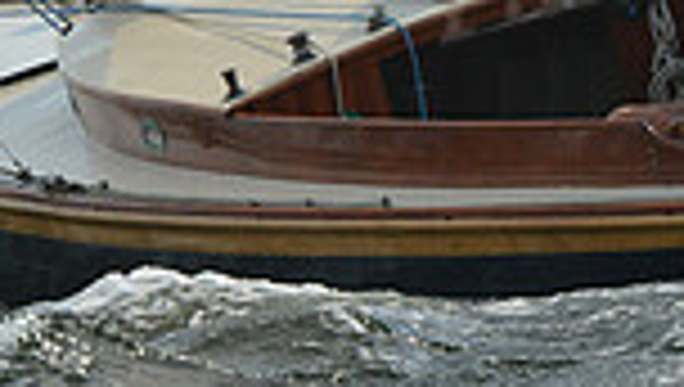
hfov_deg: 3.5
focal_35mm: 619
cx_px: 202
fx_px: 11243
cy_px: -245
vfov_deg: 2.0
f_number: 8
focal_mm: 155
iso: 1000
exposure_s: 1/1250
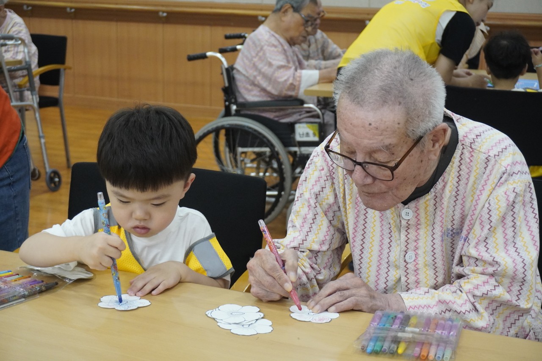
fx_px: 926
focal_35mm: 62
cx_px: 271
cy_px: 180
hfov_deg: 32.6
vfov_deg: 22.1
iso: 3200
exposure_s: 1/160
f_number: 5.6
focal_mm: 41
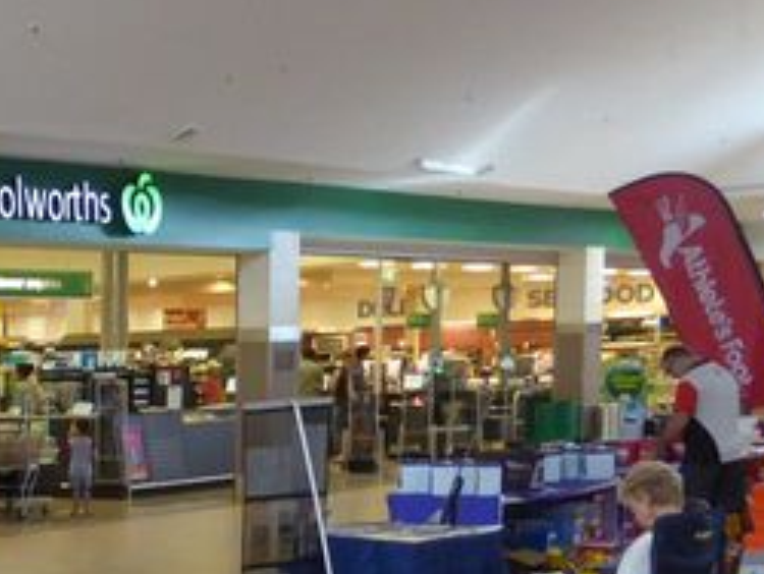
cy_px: 598
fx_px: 1767
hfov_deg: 20.9
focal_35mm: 80
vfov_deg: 17.9
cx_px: -370
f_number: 3.3
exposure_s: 1/30
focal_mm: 4.3
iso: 400
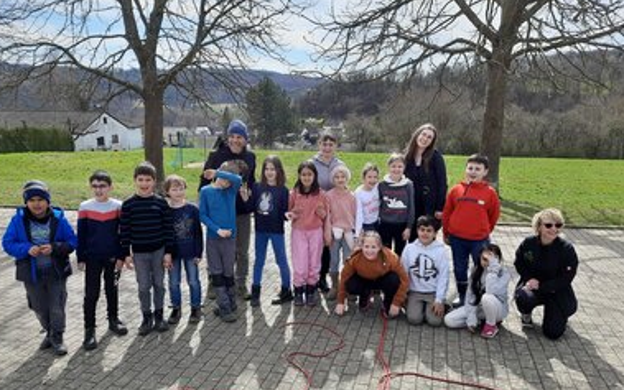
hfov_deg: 66.5
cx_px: 305
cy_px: 224
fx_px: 476
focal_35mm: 28
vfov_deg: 44.4
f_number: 2
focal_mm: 4.6
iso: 20
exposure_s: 1/558
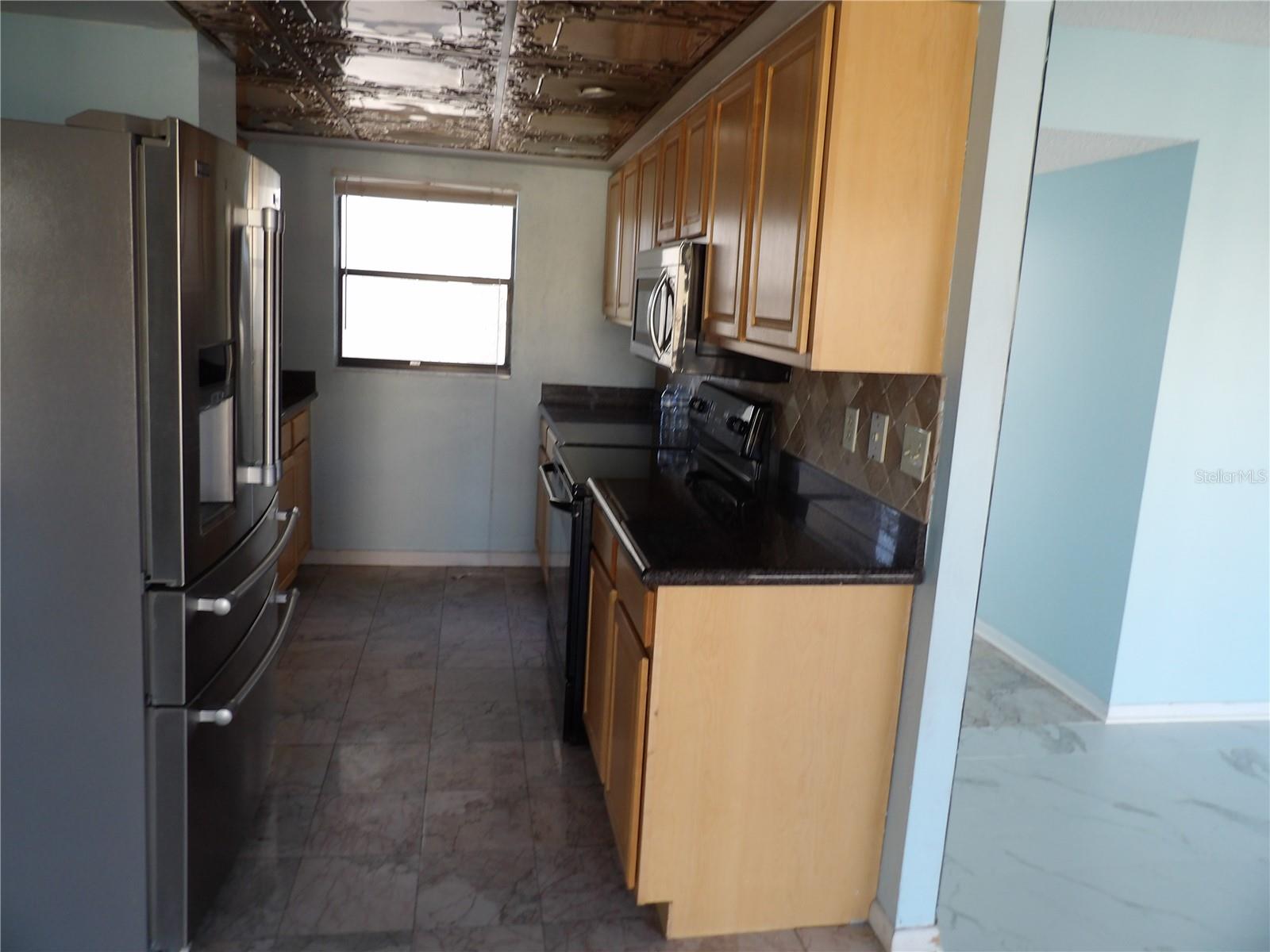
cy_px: 476
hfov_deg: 71.6
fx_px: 881
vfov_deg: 56.8
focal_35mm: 24
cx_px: 635
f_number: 3.2
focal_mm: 4.3
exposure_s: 1/36
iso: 100
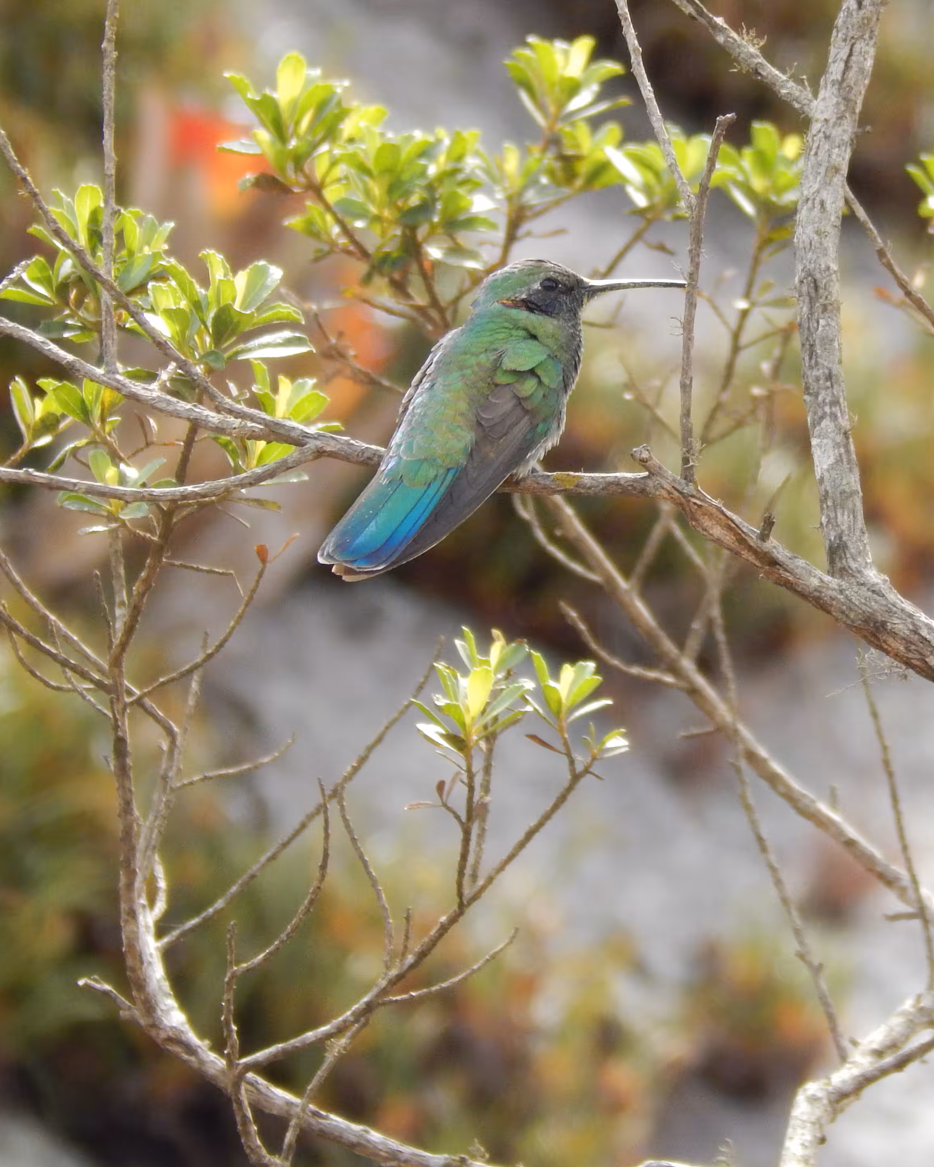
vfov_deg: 3.2
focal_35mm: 605
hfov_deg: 2.6
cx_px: 770
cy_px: 492
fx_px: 20905
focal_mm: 69
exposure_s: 1/250
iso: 250
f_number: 5.7
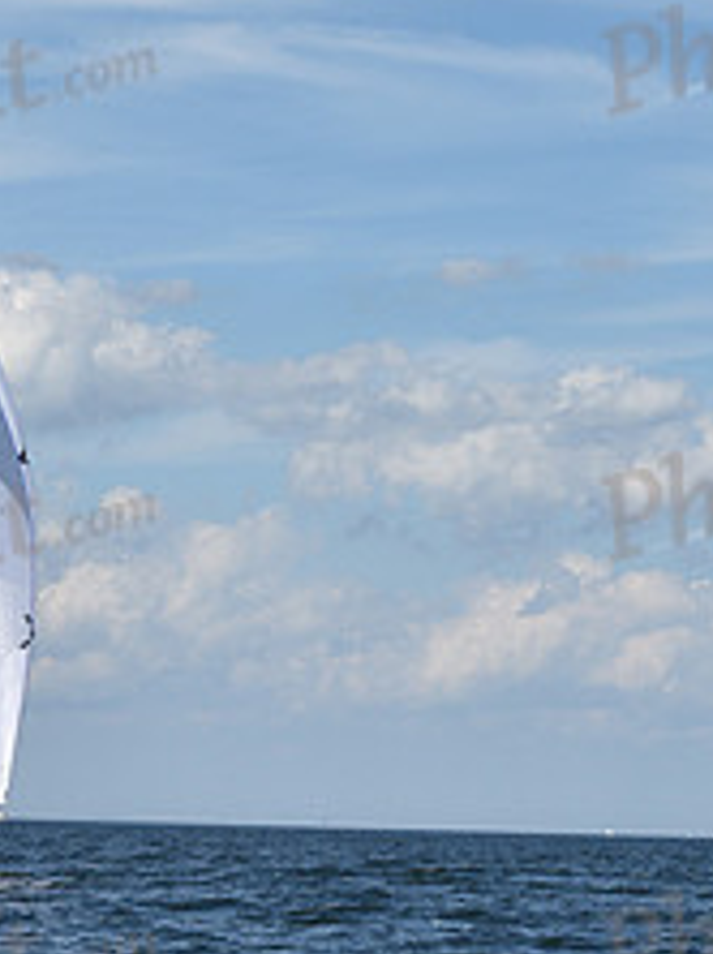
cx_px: 382
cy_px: 286
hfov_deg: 8.4
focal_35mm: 176
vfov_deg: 11.2
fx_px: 4843
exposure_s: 1/1250
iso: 320
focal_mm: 70
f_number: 10
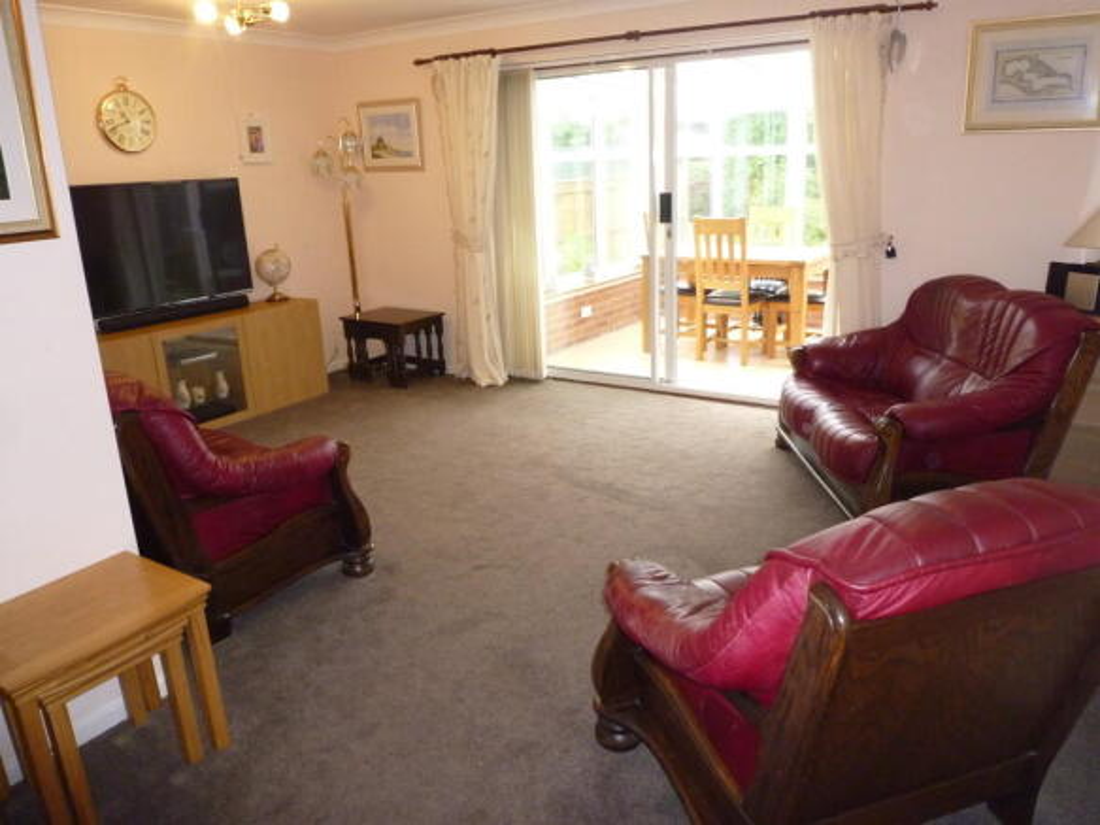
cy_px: 412
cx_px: 550
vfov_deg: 54.9
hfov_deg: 69.4
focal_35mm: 25
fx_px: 794
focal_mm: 4.5
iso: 320
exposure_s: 1/30
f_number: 2.8
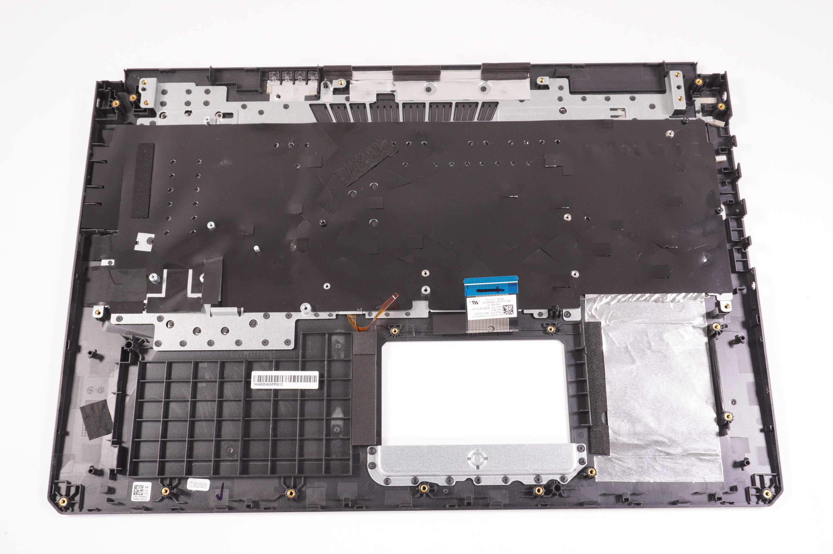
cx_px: 416
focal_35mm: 33
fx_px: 763
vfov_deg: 39.9
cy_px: 277
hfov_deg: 57.3
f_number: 6.3
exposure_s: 1/160
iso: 640
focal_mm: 22
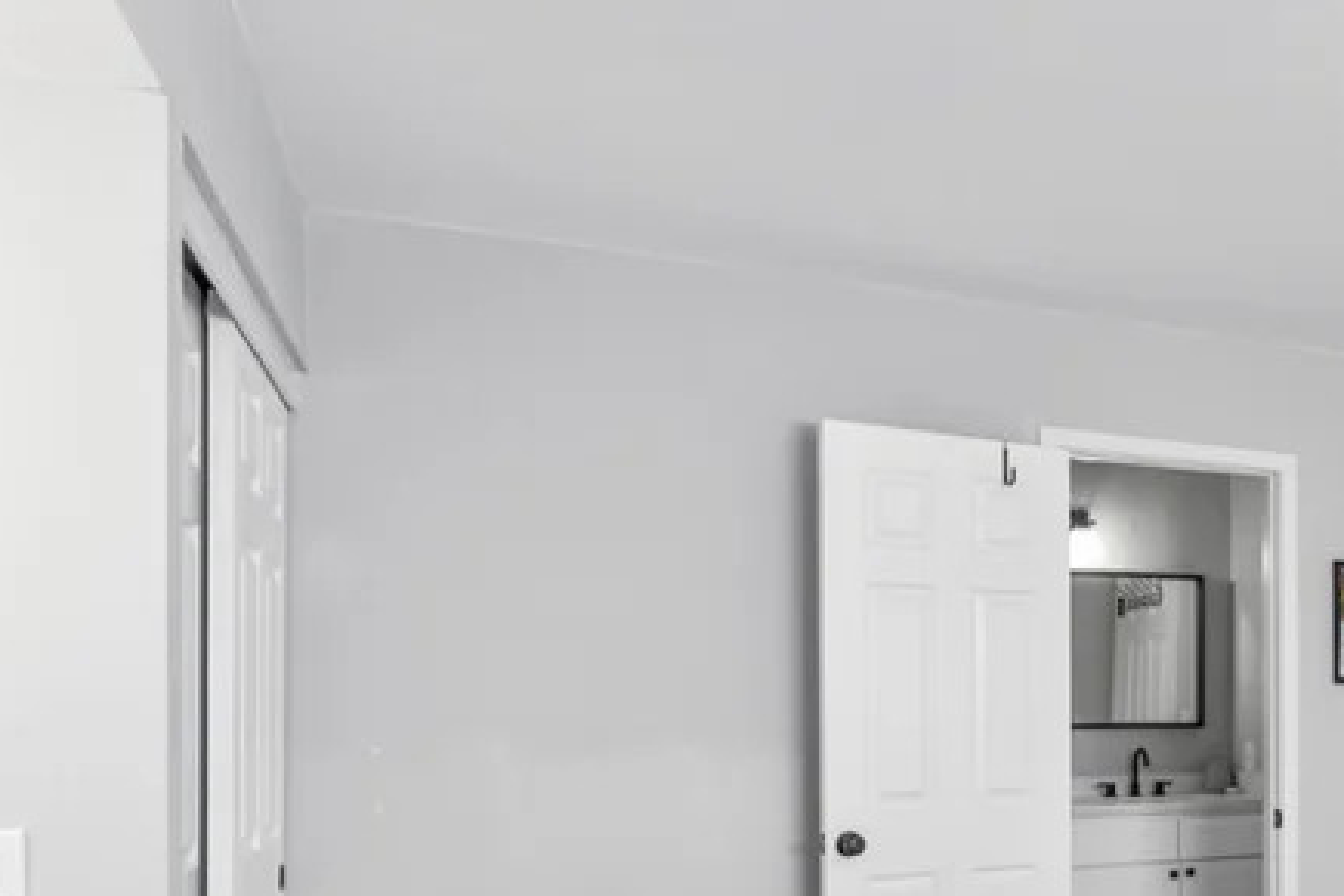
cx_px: 1474
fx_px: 1493
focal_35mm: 40
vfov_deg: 32.4
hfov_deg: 39.7
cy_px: 731
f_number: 8
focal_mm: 17
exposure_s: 1/3
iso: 400
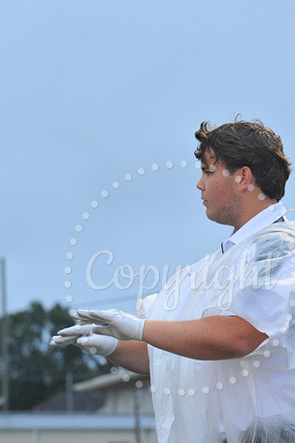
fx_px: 3282
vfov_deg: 7.7
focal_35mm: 267
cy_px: 277
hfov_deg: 5.1
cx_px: 181
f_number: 11
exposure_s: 1/200
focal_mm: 210
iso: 6400
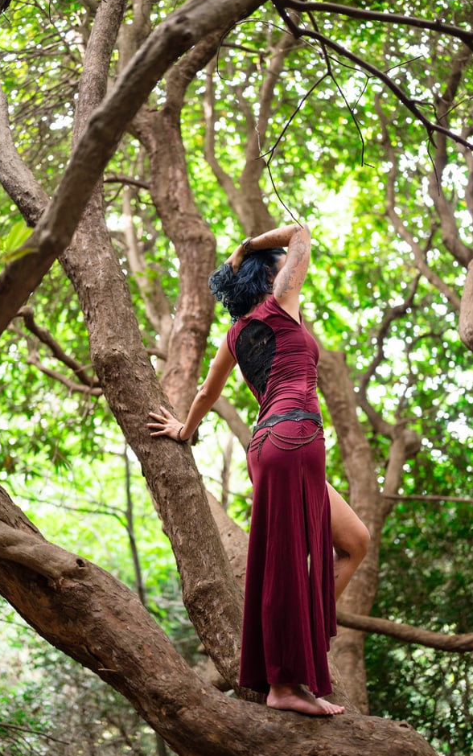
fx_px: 1072
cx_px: 233
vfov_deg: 38.9
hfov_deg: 24.9
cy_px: 374
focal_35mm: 52
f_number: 2
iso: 1250
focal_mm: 50
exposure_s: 1/250
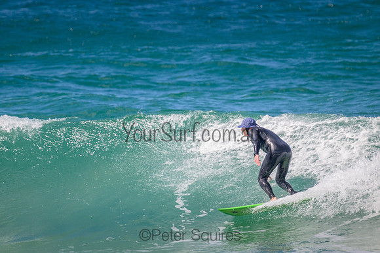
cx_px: 190
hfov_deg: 2.6
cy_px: 126
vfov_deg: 1.7
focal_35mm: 800
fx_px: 8446
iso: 900
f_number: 11
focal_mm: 800
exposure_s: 1/1600
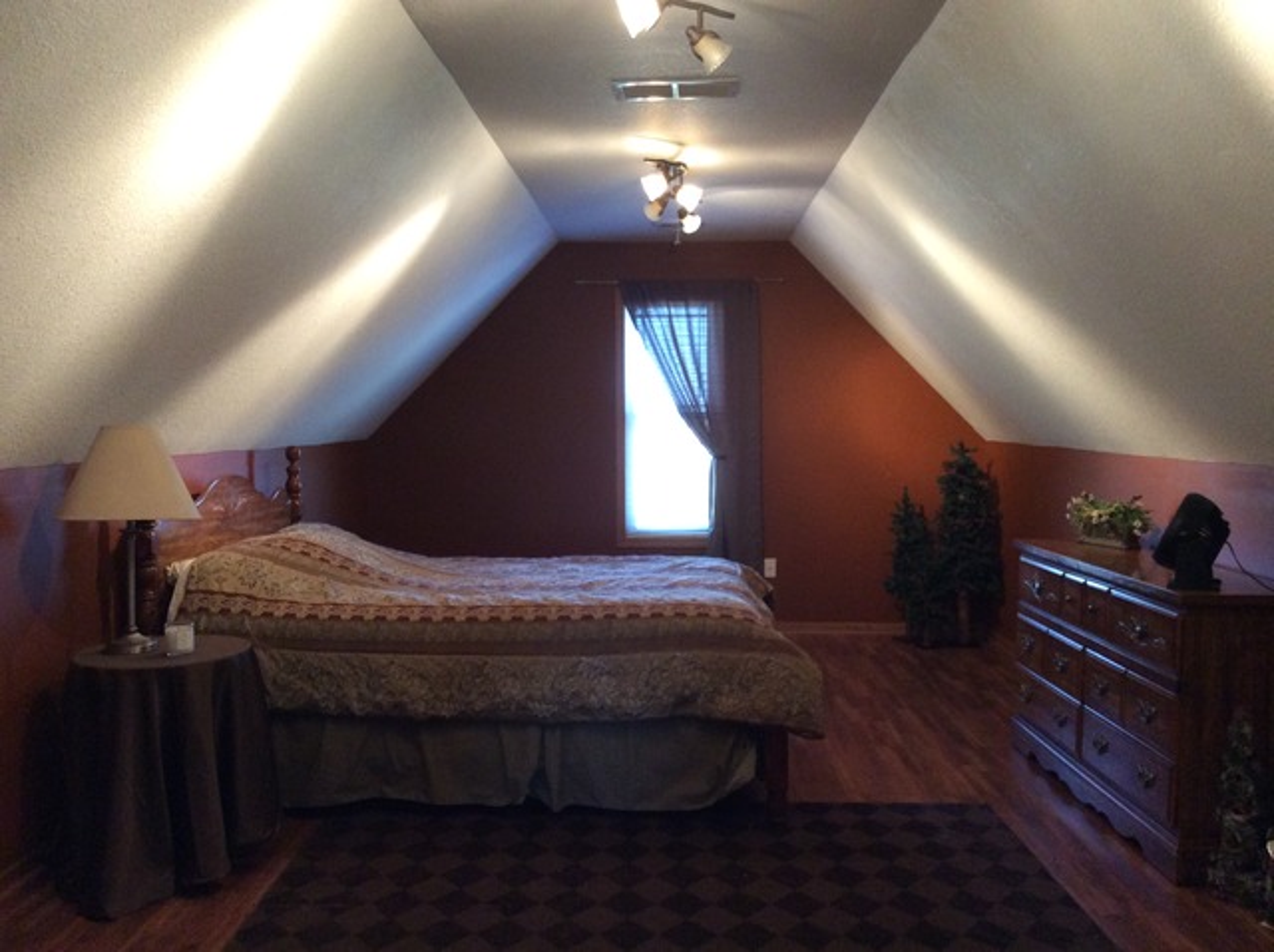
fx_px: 1176
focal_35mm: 32
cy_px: 476
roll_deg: +0.6
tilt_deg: -2.5
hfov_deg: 56.9
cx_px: 637
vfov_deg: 44.1
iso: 200
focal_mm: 3.3
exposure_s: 1/24
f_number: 2.4
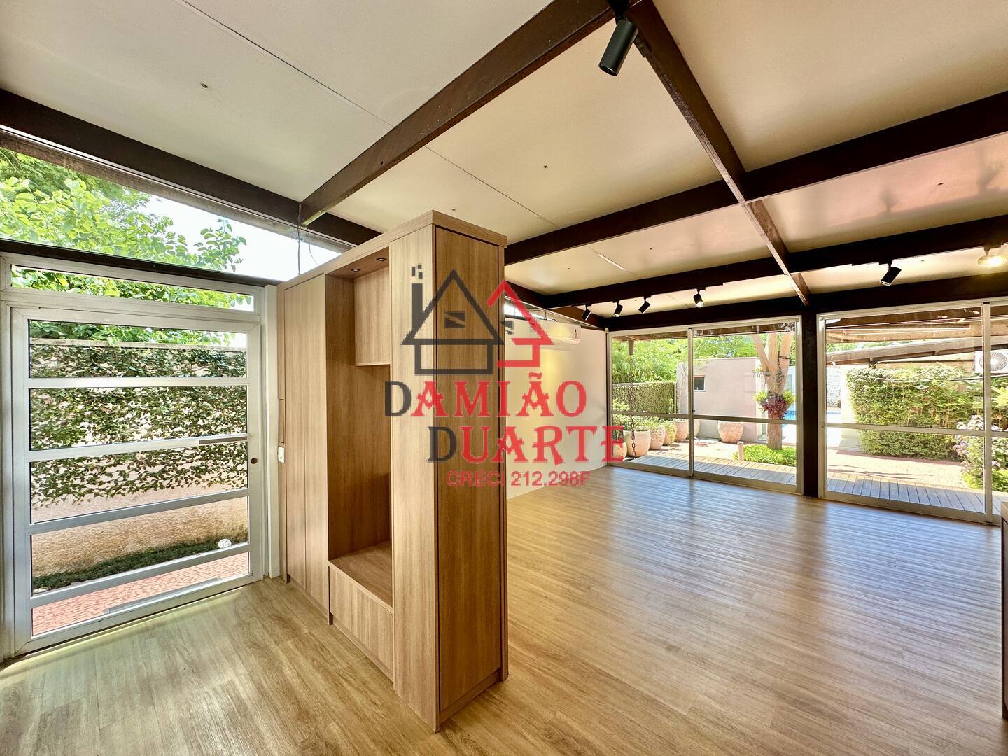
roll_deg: +0.4
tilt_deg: -0.5
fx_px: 408
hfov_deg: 102.1
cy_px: 378
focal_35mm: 14
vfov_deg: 85.7
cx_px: 504
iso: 50
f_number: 2.2
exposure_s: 1/120
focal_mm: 2.22
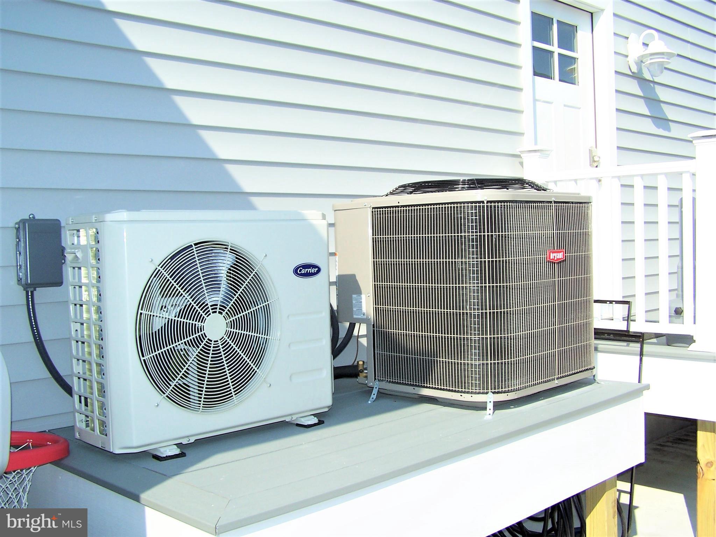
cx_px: 358
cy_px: 268
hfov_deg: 49.0
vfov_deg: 37.7
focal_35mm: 38
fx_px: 786
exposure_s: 1/750
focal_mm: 6.3
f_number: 4
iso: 80
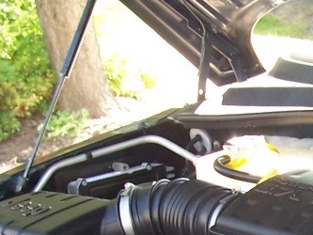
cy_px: 364
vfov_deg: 10.4
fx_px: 1239
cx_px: 371
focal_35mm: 137
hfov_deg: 14.0
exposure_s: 1/30
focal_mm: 6.3
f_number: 2.8
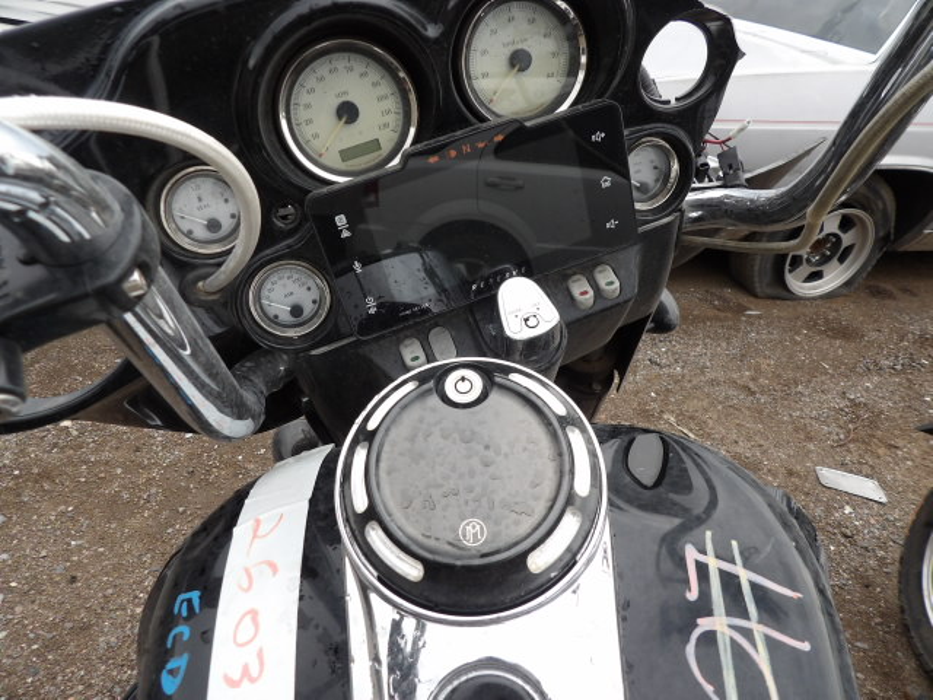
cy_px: 350
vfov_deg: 56.8
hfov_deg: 71.6
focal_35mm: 24
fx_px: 647
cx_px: 466
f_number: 3.2
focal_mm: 4.3
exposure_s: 1/66
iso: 100
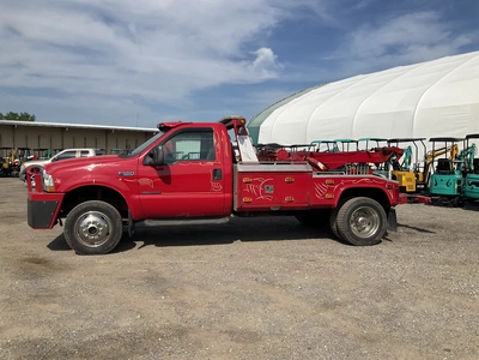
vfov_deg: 48.2
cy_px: 180
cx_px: 240
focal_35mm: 29
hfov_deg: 61.7
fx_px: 401
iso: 25
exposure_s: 1/3322
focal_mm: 3
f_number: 1.8
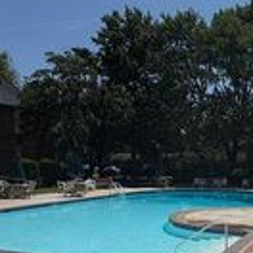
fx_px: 389
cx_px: 226
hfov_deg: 34.1
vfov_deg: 35.2
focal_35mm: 47
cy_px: 191
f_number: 2.2
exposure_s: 1/2506
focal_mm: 2.22
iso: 20
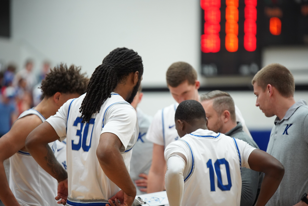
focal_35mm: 200
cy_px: 103
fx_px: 1712
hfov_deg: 10.3
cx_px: 154
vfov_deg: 6.9
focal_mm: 200
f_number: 2.8
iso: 4000
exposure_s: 1/500
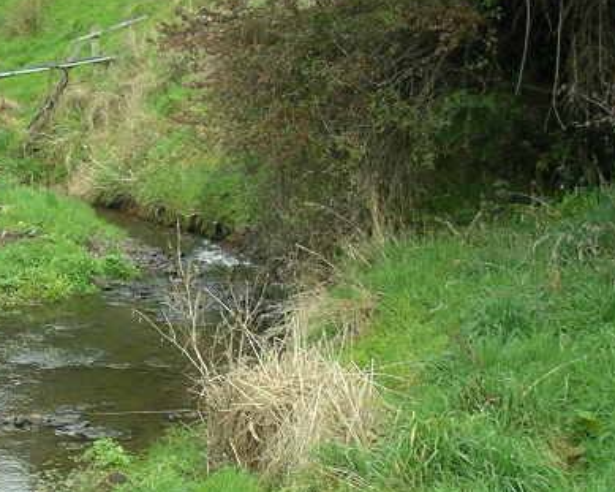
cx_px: 55
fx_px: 1729
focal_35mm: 95
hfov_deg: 19.8
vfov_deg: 16.2
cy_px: 285
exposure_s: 1/160
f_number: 2.8
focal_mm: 5.7
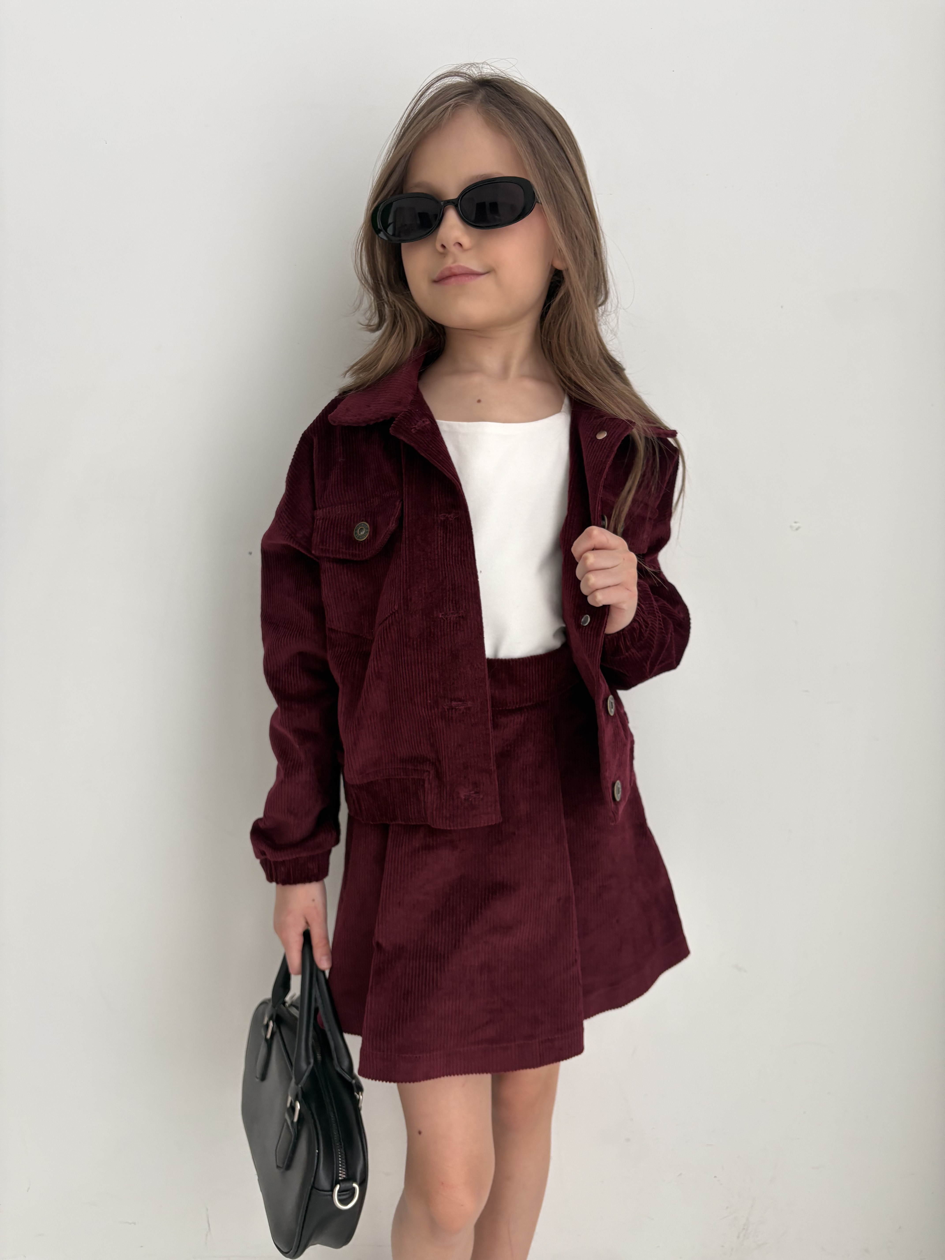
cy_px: 630
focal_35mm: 26
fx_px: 946
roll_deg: -1.0
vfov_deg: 67.3
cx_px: 472
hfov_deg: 53.1
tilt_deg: -7.4
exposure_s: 1/121
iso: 64
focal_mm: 5.96
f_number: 1.6
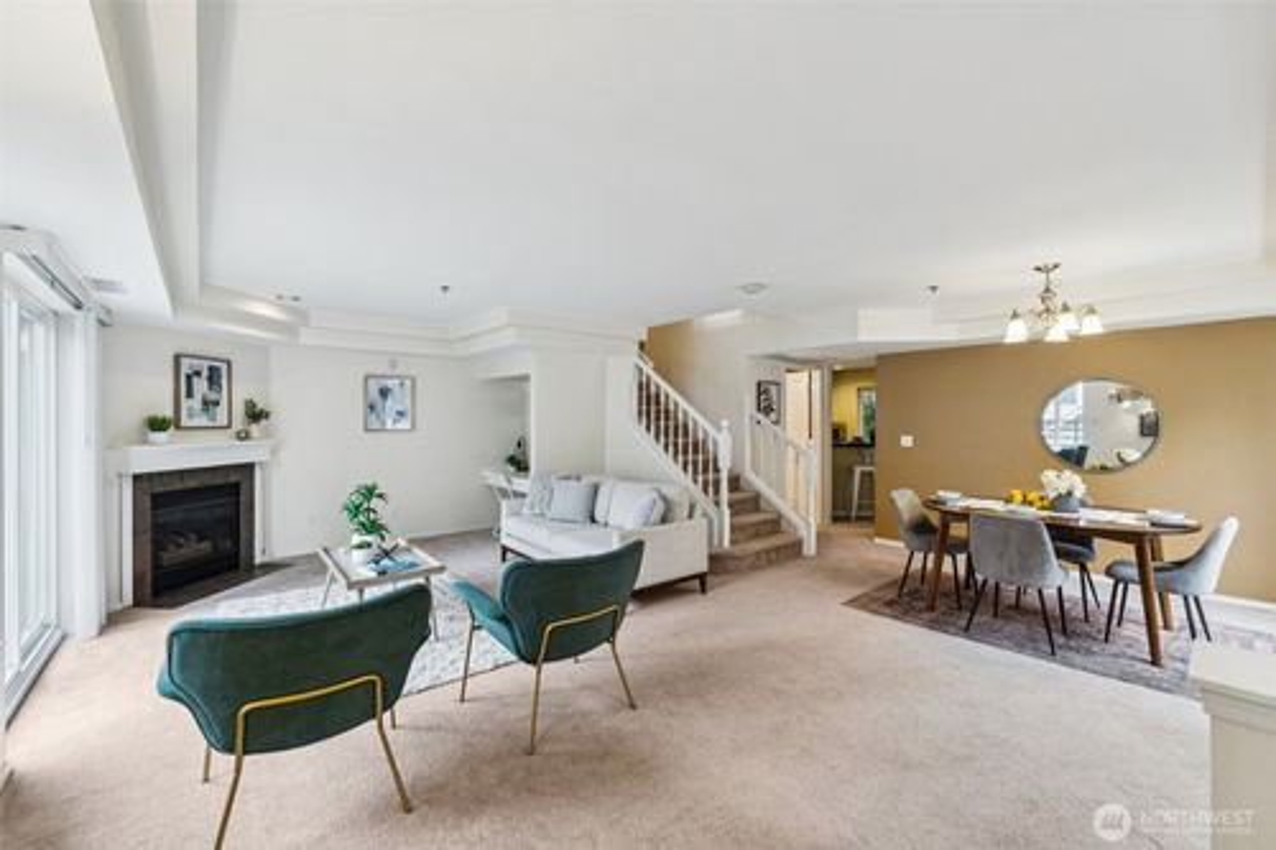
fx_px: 531
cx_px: 638
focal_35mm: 15
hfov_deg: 100.4
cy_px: 425
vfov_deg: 77.3
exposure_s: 1/4
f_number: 9
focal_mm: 10
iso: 250
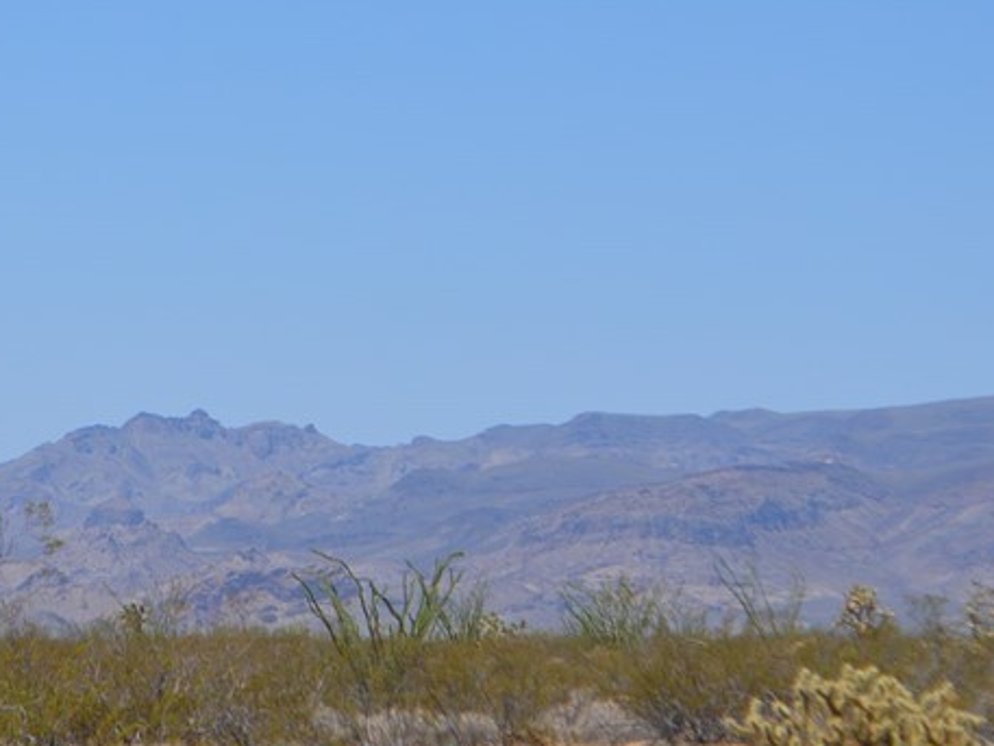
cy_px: 450
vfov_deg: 7.9
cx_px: 141
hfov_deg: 10.5
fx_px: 5404
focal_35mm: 188
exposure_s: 1/2000
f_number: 7.1
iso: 400
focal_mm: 55
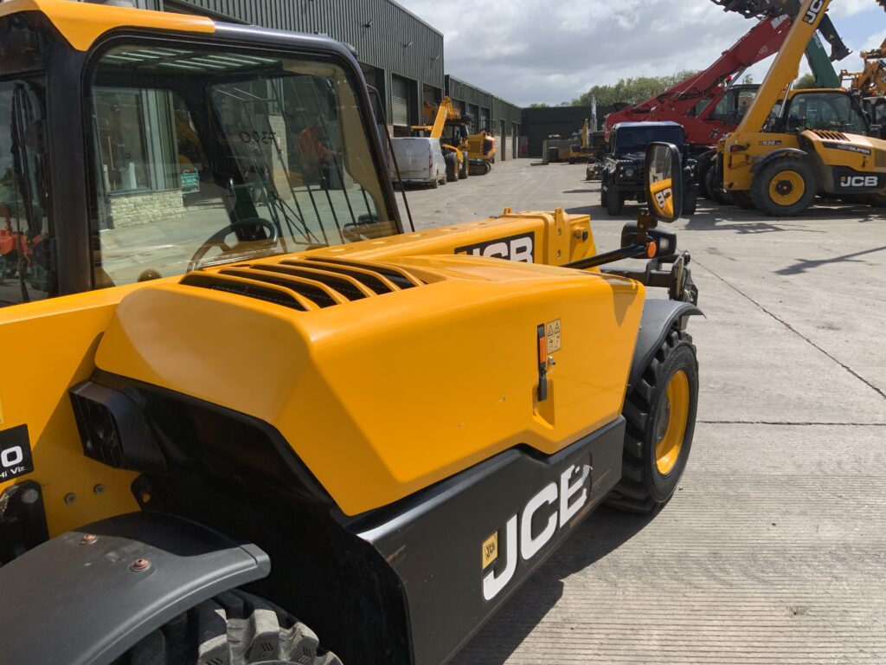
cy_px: 332
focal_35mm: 29
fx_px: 742
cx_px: 443
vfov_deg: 48.2
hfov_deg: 61.7
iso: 16
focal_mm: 3
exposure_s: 1/2141
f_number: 1.8
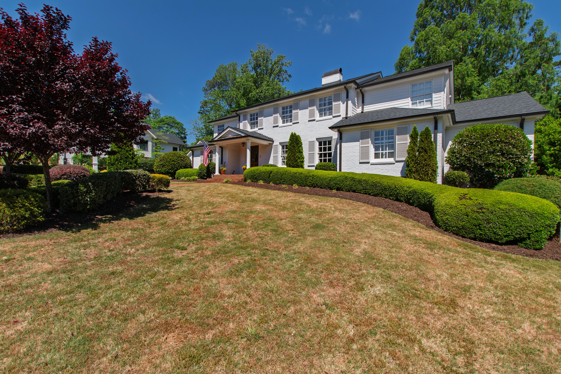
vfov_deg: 77.3
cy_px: 187
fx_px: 234
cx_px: 280
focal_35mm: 15
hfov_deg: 100.4
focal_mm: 10
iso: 320
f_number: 8
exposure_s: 1/500
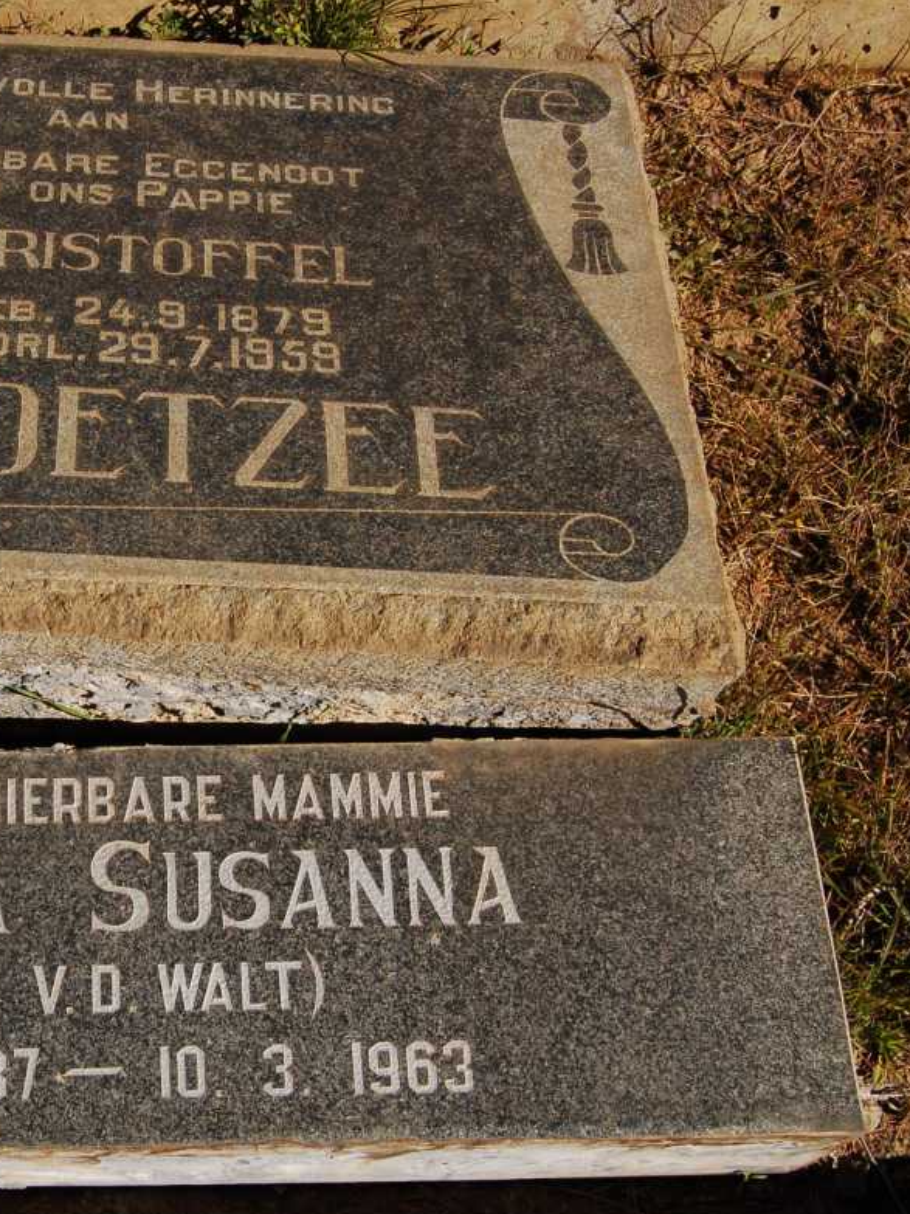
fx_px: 1858
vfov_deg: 36.2
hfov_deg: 26.4
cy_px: 615
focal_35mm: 53
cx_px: 64
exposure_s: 1/640
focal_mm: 24
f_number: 6.3
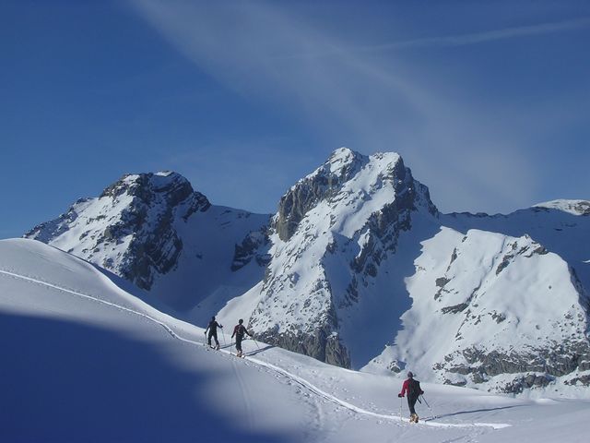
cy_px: 222
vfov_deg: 23.3
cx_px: 295
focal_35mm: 63
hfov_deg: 30.7
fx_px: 1074
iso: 100
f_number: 3.5
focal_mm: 9.6
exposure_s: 1/1502
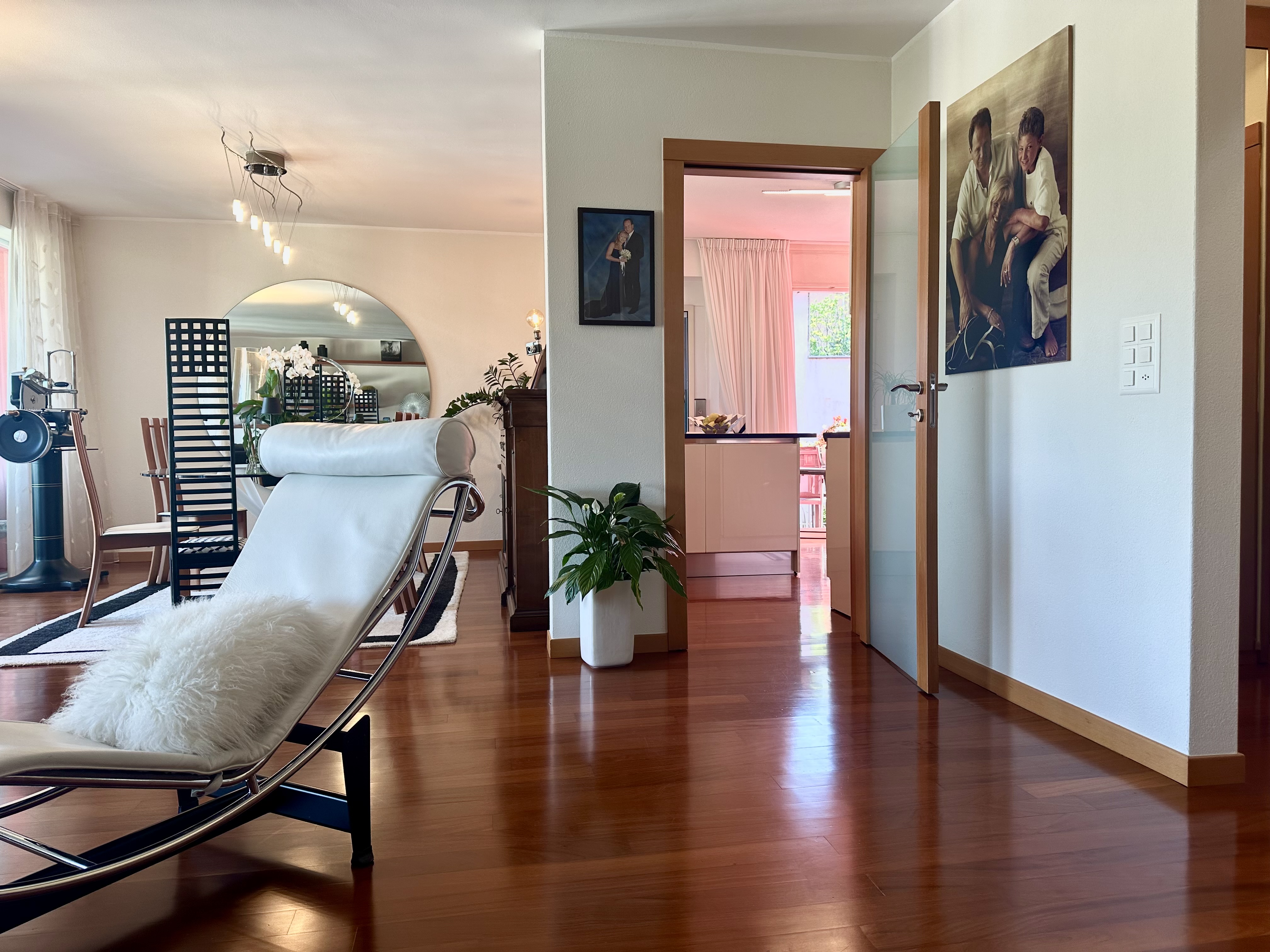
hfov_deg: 71.6
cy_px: 476
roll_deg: +0.3
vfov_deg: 56.8
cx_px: 635
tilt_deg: -1.9
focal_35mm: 24
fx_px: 881
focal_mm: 6.86
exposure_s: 1/100
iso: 125
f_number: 1.78
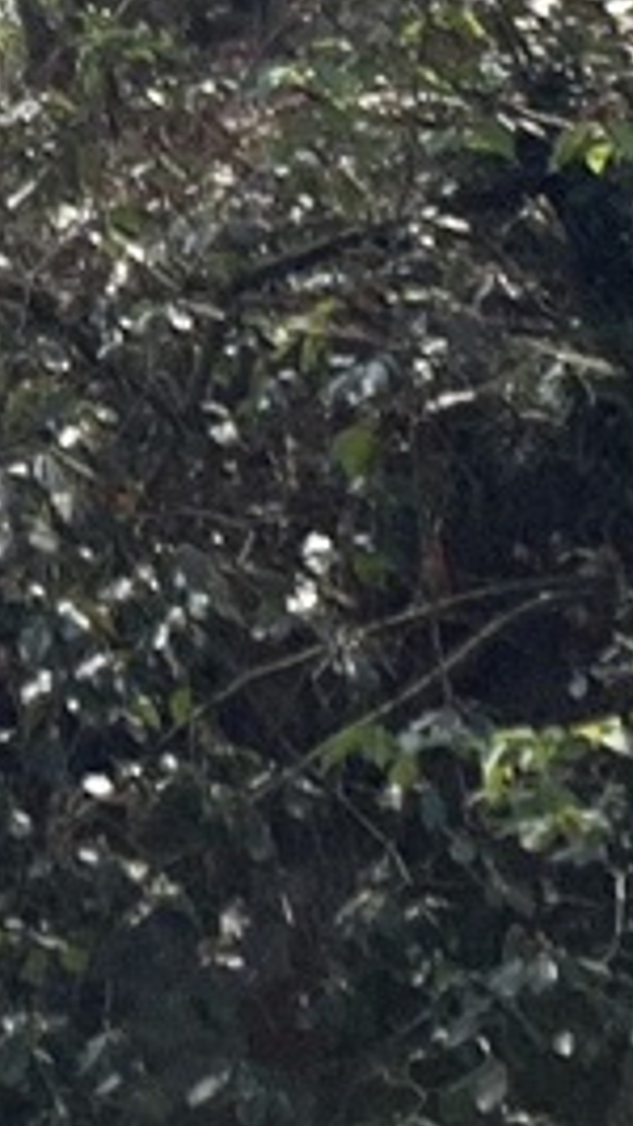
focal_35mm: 212
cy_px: -633
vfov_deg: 9.8
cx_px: -1388
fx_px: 6332
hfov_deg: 5.3
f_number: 1.8
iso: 25
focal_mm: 4.25
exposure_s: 1/1585
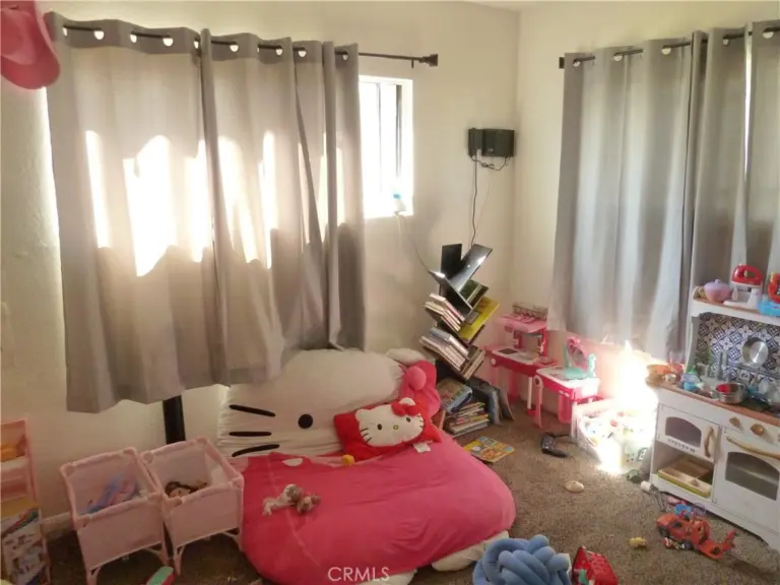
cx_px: 390
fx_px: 563
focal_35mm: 25
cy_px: 292
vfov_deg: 54.9
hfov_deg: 69.4
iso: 640
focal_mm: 4.1
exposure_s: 1/60
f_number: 3.3
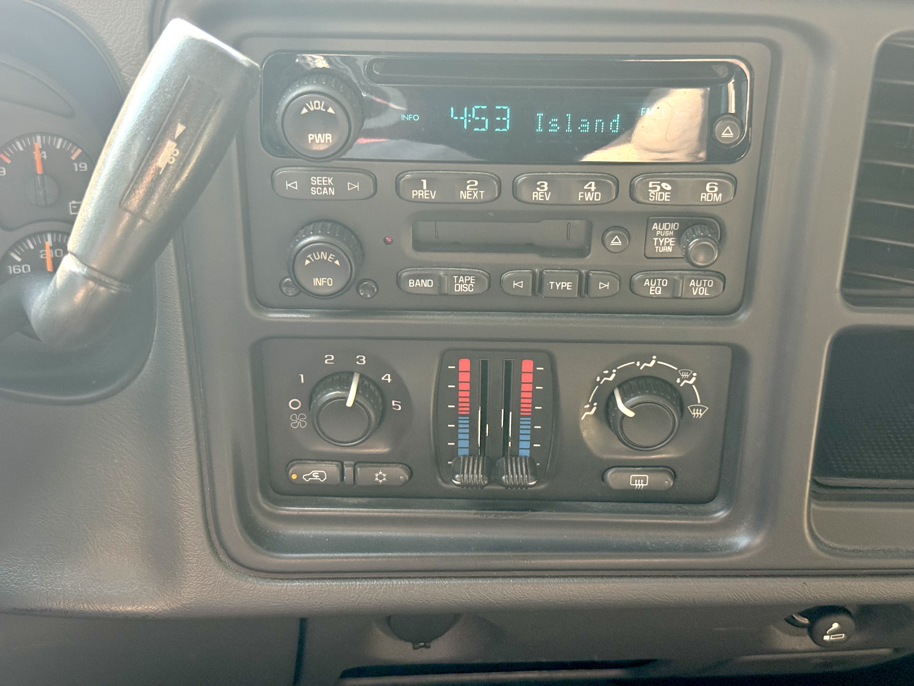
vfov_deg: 30.3
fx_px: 1267
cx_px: 457
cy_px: 343
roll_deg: -2.7
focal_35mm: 48
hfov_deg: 39.7
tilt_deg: -32.2
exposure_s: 1/196
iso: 200
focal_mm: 6.76
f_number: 1.78
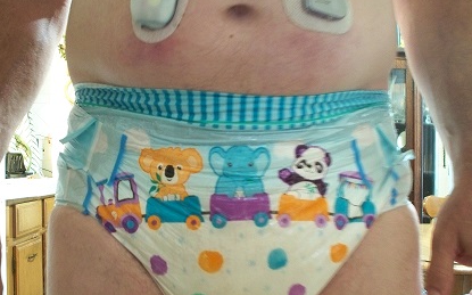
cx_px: 212
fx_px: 591
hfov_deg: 43.4
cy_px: 173
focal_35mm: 46
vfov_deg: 27.9
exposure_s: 1/2
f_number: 2.8
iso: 400
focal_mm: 7.54
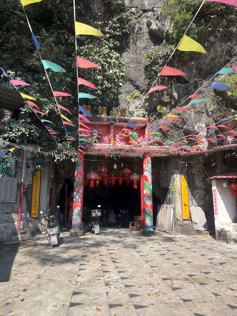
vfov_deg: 67.3
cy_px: 158
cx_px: 118
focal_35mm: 26
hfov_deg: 53.1
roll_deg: +0.8
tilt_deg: +10.5
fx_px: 237
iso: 50
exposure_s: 1/1600
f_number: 1.6
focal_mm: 5.1
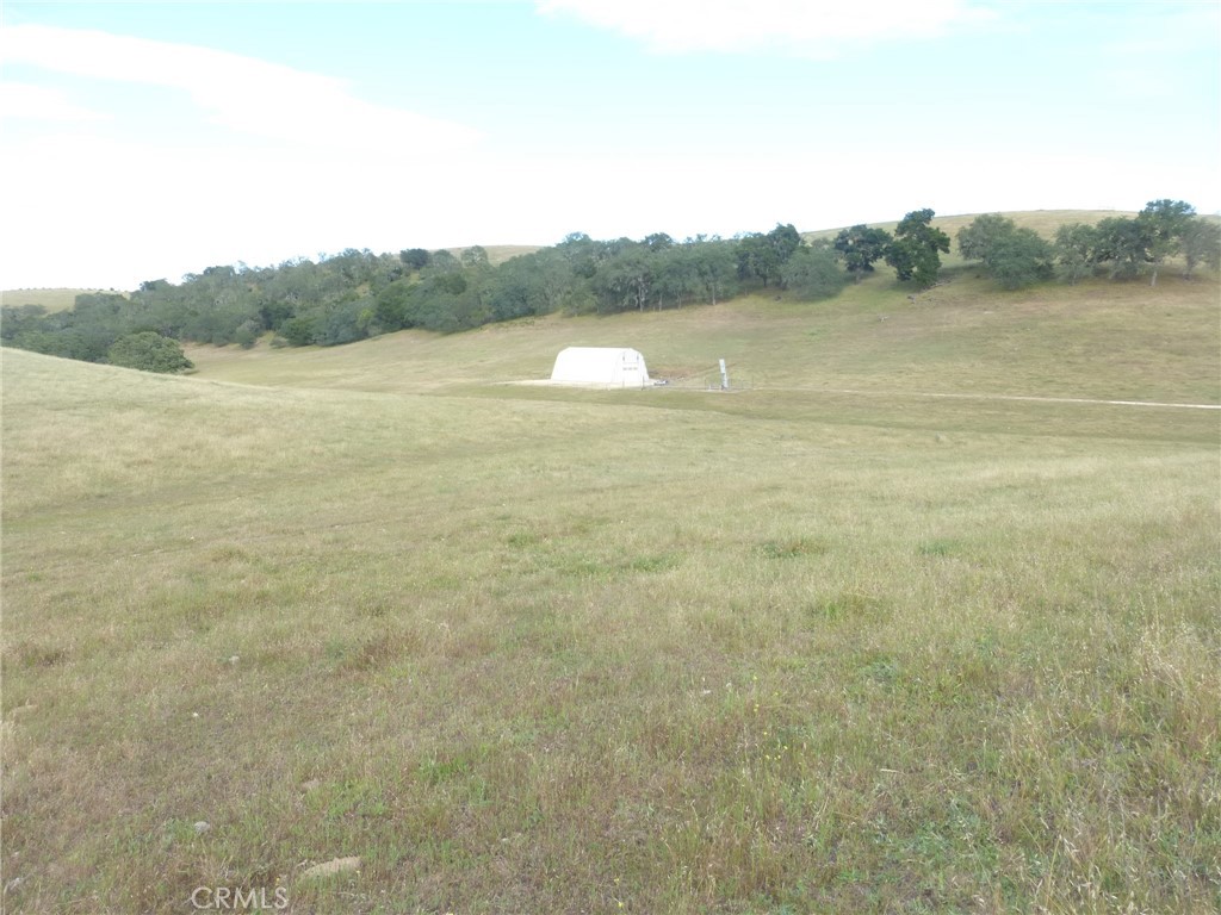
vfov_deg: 56.8
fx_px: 847
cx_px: 610
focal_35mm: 24
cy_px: 458
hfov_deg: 71.6
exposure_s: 1/200
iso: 100
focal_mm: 4.3
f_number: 4
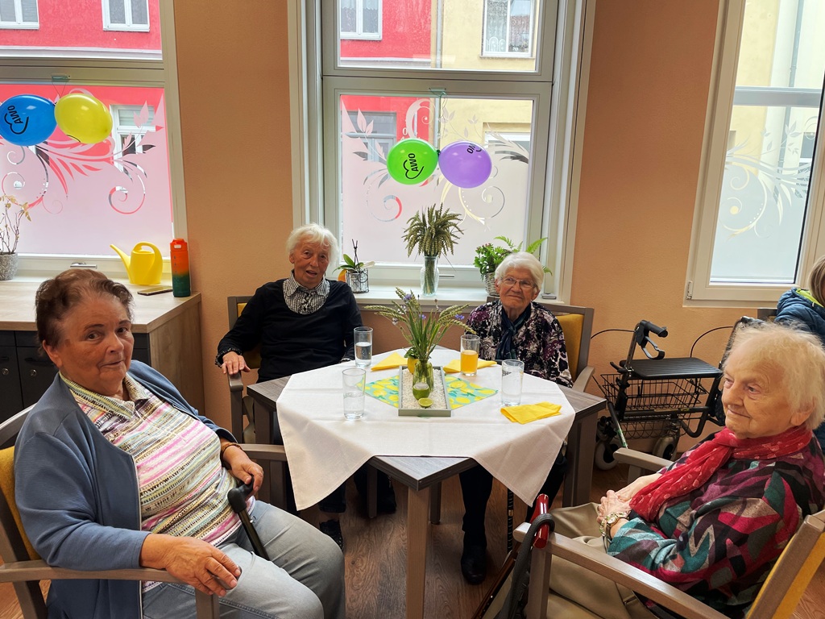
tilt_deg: -11.7
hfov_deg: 67.3
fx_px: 620
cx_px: 412
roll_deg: -1.4
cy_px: 310
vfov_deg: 53.1
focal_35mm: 26
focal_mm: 4.2
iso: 40
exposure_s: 1/100
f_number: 1.6
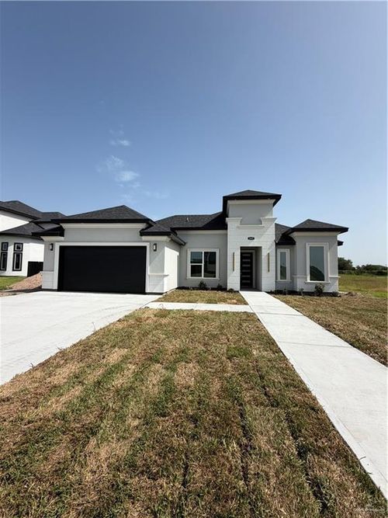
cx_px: 194
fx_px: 209
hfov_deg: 85.7
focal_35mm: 14
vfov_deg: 102.1
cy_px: 259
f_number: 2.2
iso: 20
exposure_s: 1/1167
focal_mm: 2.22
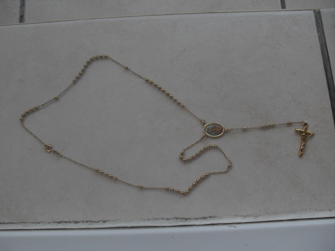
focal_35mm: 37
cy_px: 126
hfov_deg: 50.1
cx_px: 168
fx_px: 358
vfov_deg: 38.7
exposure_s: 1/180
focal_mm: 6.3
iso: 80
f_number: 2.8
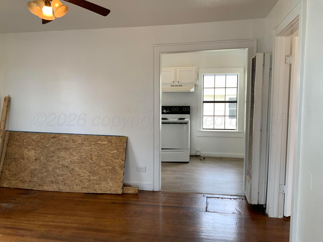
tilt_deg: -3.6
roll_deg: -0.5
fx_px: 271
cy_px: 121
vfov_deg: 48.2
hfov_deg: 61.7
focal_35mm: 29
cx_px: 162
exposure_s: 1/120
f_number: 1.8
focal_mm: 3
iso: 32
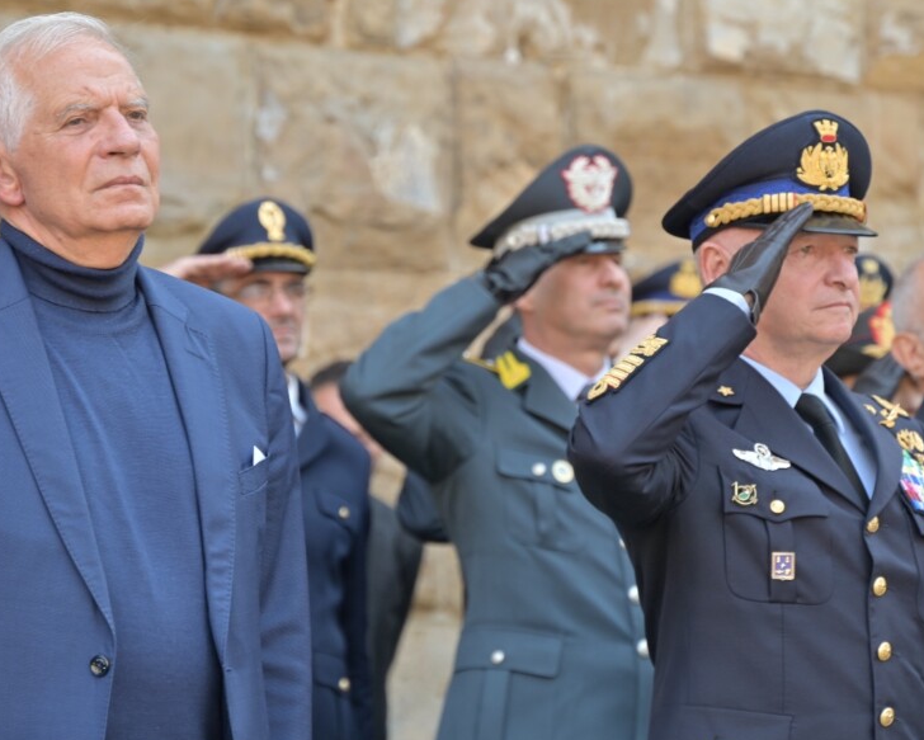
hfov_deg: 9.2
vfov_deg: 7.3
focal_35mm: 211
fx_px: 5773
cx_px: 432
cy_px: 333
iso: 200
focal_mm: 160
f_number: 6.3
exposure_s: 1/80
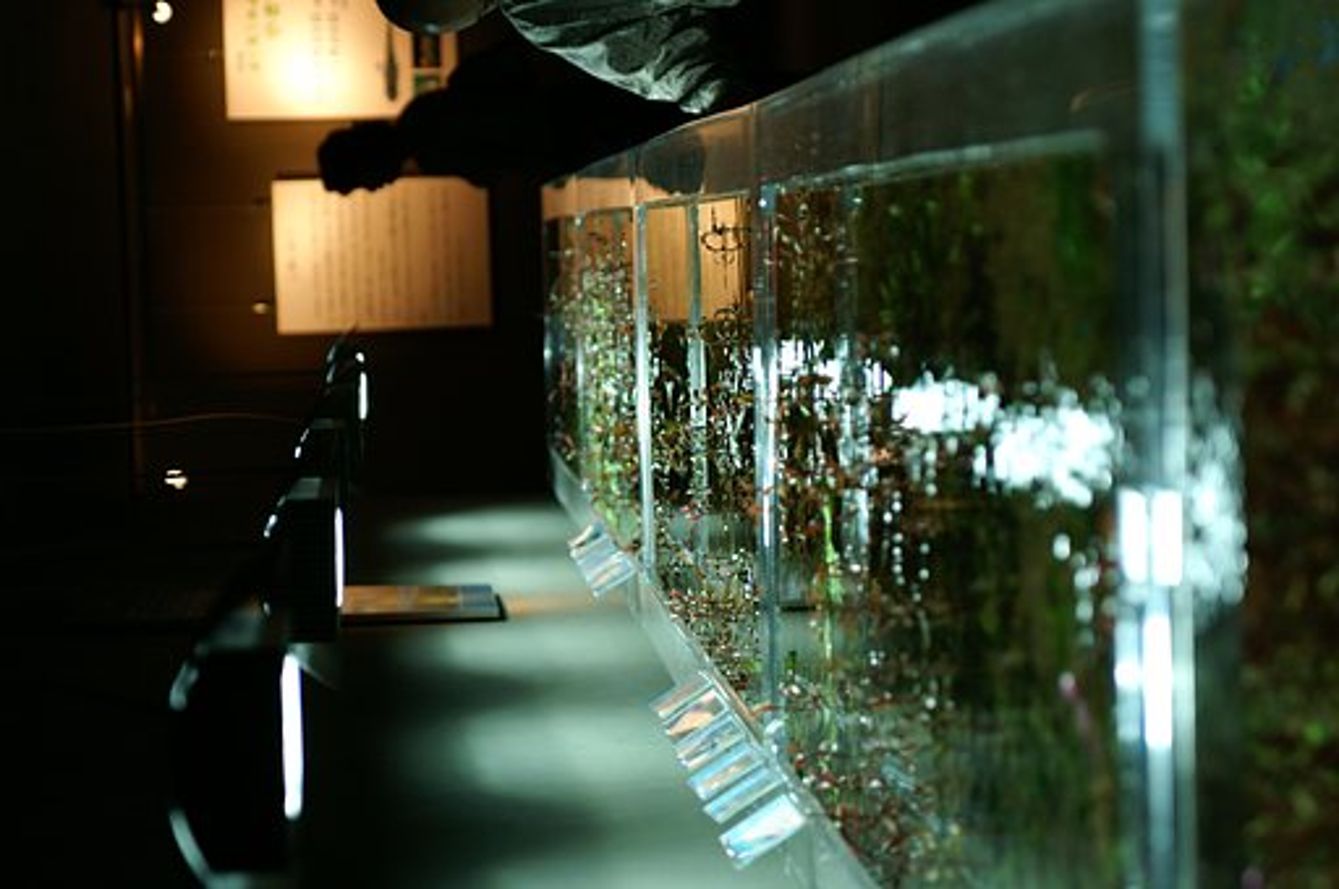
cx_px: 670
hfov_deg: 22.6
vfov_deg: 15.1
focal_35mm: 90
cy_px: 444
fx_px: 3343
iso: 400
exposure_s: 1/160
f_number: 3.2
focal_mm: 60
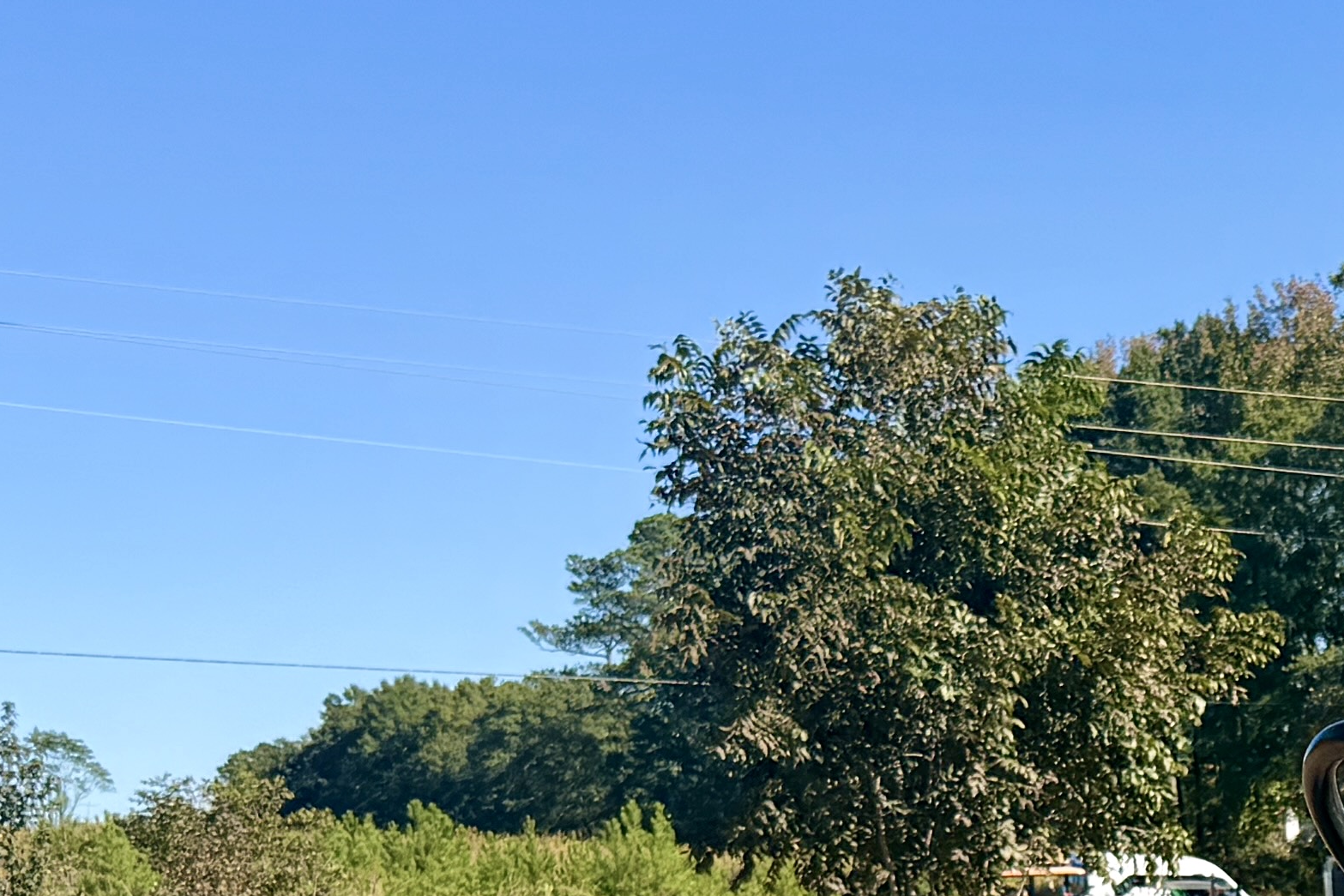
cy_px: 1446
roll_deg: +2.6
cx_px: 1692
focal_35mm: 91
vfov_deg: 13.9
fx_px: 3397
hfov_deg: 20.6
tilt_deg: -10.6
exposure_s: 1/2232
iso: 80
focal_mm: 6.76
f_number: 1.78
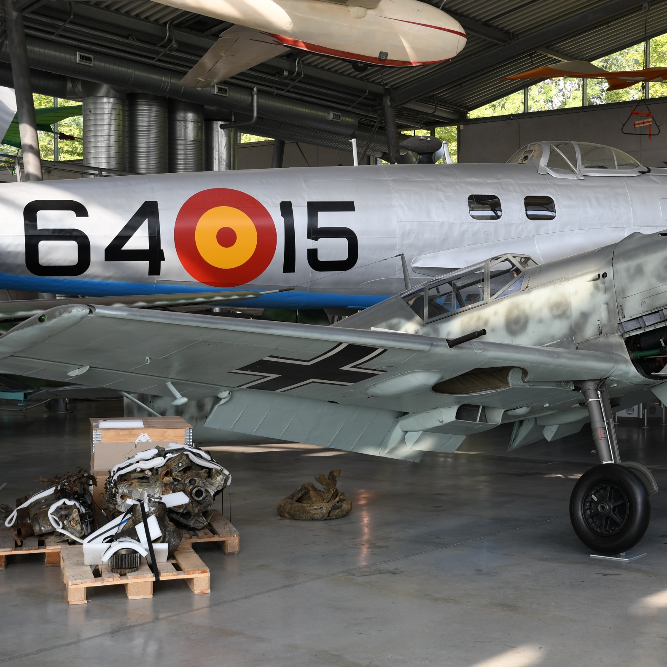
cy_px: 332
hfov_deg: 29.3
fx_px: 1264
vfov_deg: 29.6
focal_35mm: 58
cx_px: 450
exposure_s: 1/80
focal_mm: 30
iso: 160
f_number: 4.5
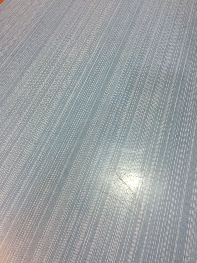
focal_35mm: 29
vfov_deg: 61.7
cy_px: 132
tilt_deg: -58.3
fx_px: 220
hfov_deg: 48.2
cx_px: 98
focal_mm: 4.15
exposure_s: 1/33
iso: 200
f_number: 2.2
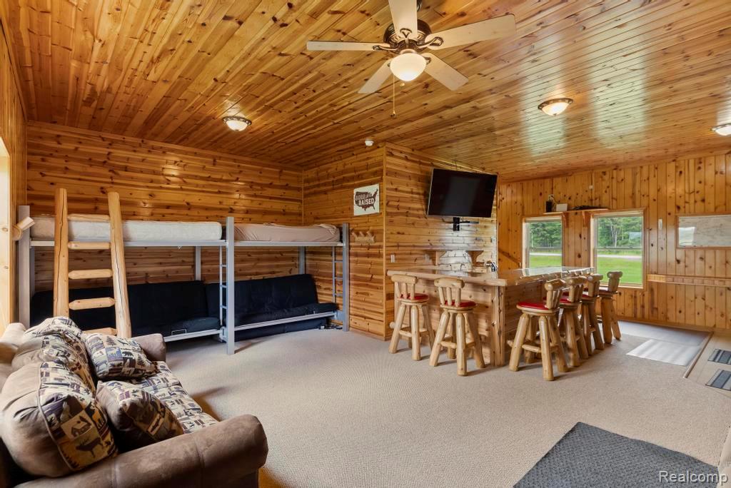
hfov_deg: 93.2
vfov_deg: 70.5
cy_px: 244
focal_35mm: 17
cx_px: 366
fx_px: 345
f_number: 4
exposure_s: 1/60
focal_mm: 17
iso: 200
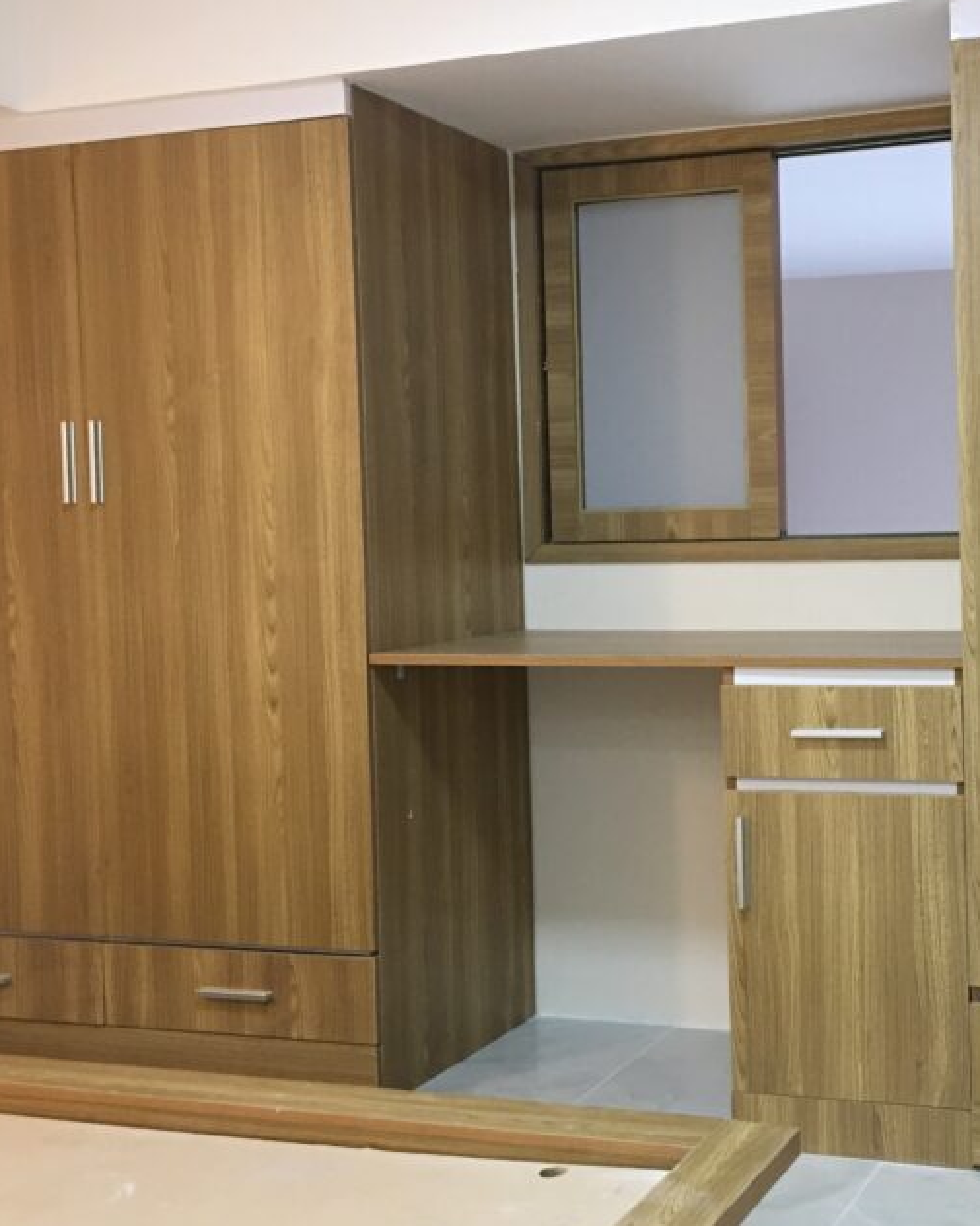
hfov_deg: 31.8
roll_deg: +1.3
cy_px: 592
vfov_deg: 40.3
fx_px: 1668
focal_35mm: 46
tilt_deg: -1.9
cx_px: 789
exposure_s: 1/17
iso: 80
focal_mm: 4.15
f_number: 2.2
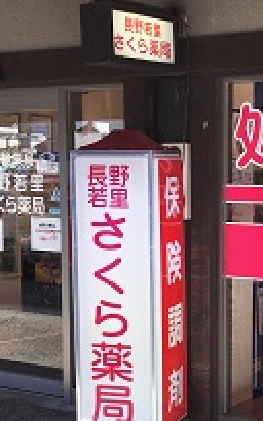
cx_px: 277
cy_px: 269
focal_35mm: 72
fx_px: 826
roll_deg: -0.8
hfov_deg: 17.6
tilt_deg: -8.2
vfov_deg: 28.5
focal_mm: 4.15
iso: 25
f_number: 2.2
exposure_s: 1/409
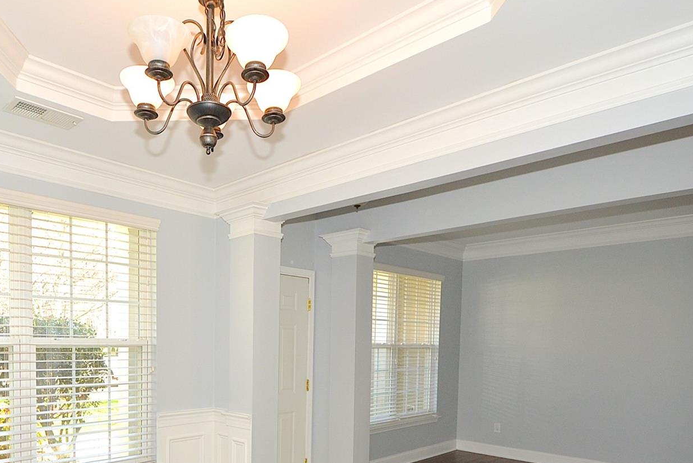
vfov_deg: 48.8
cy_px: 361
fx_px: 482
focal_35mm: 25
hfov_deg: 69.4
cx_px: 229
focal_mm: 10
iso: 500
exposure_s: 1/60
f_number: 6.3
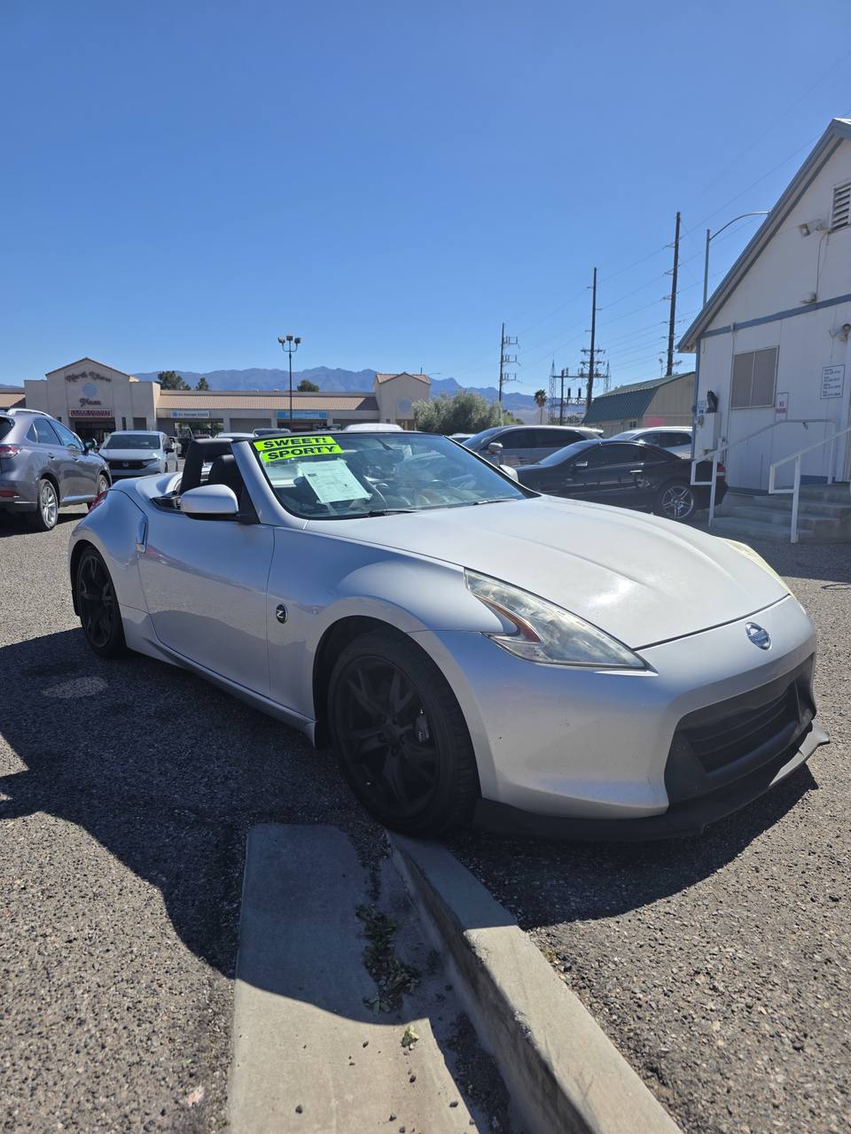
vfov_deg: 73.9
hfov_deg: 58.9
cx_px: 426
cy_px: 567
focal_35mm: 23
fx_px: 754
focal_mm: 6.3
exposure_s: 1/7944
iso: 40
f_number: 1.7
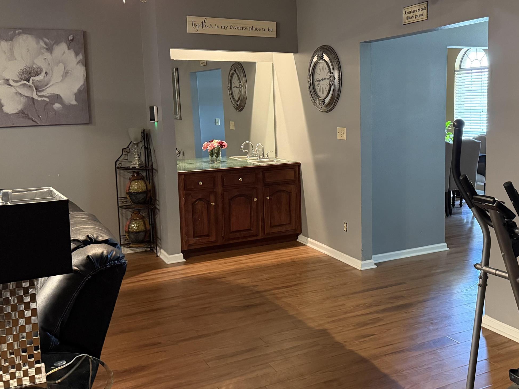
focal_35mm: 38
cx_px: 329
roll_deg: +1.3
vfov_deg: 37.7
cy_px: 175
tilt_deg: -7.7
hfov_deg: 48.5
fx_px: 570
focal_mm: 6.76
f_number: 1.78
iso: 1000
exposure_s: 1/40
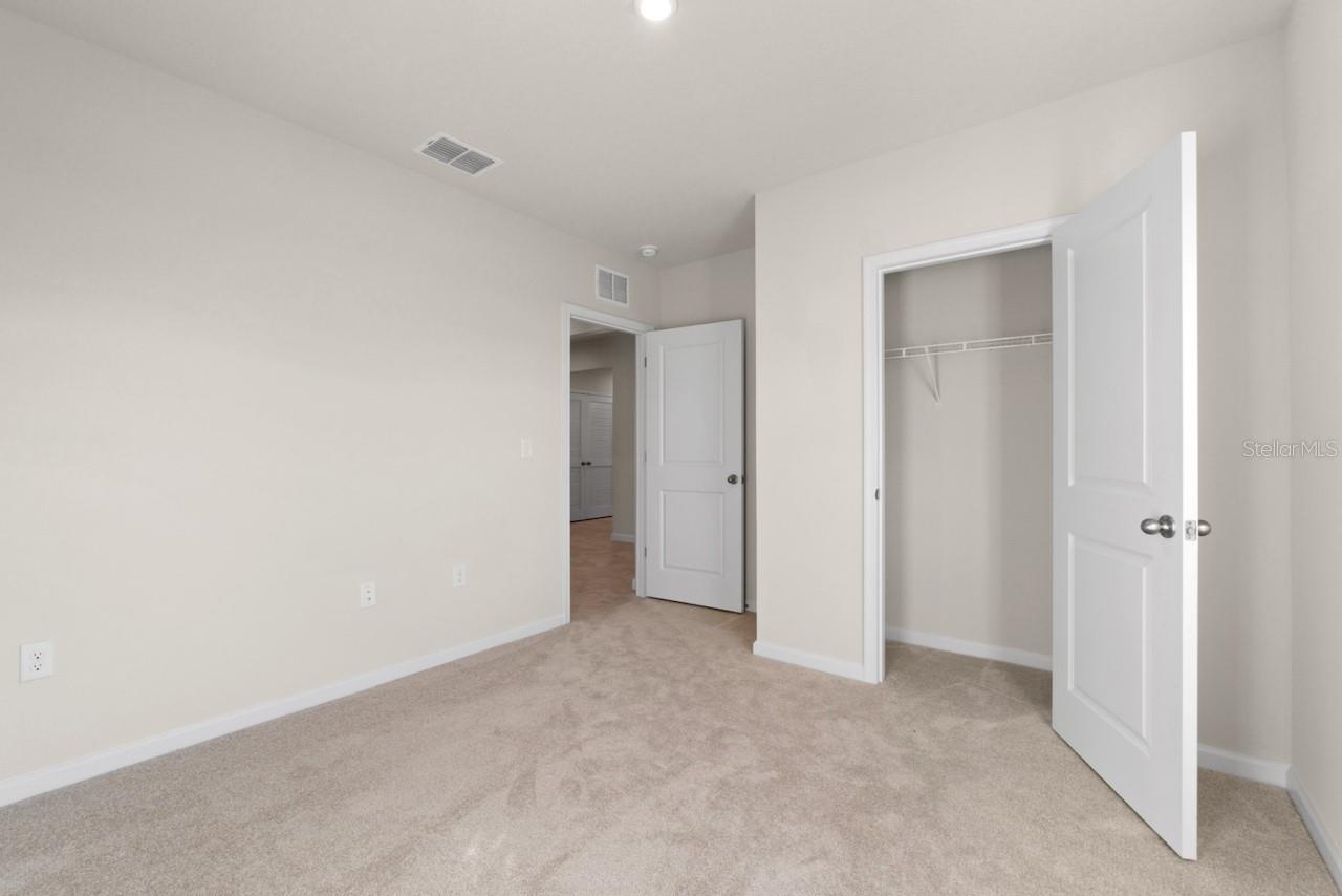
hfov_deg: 100.4
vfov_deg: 77.4
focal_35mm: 15
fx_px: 559
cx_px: 671
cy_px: 448
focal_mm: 10
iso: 125
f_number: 9
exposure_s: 1/8
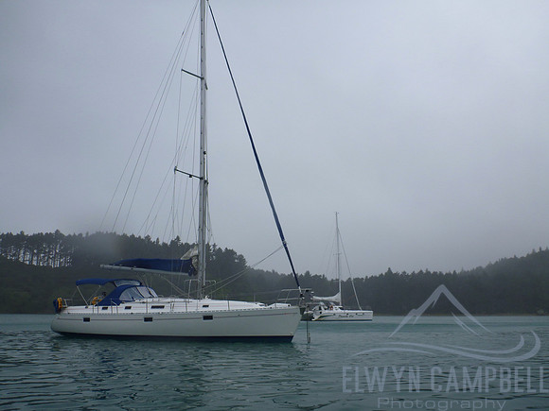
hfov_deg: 61.7
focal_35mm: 29
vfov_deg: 48.2
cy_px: 206
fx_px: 460
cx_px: 274
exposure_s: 1/1000
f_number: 3.4
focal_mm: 5.2
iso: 100
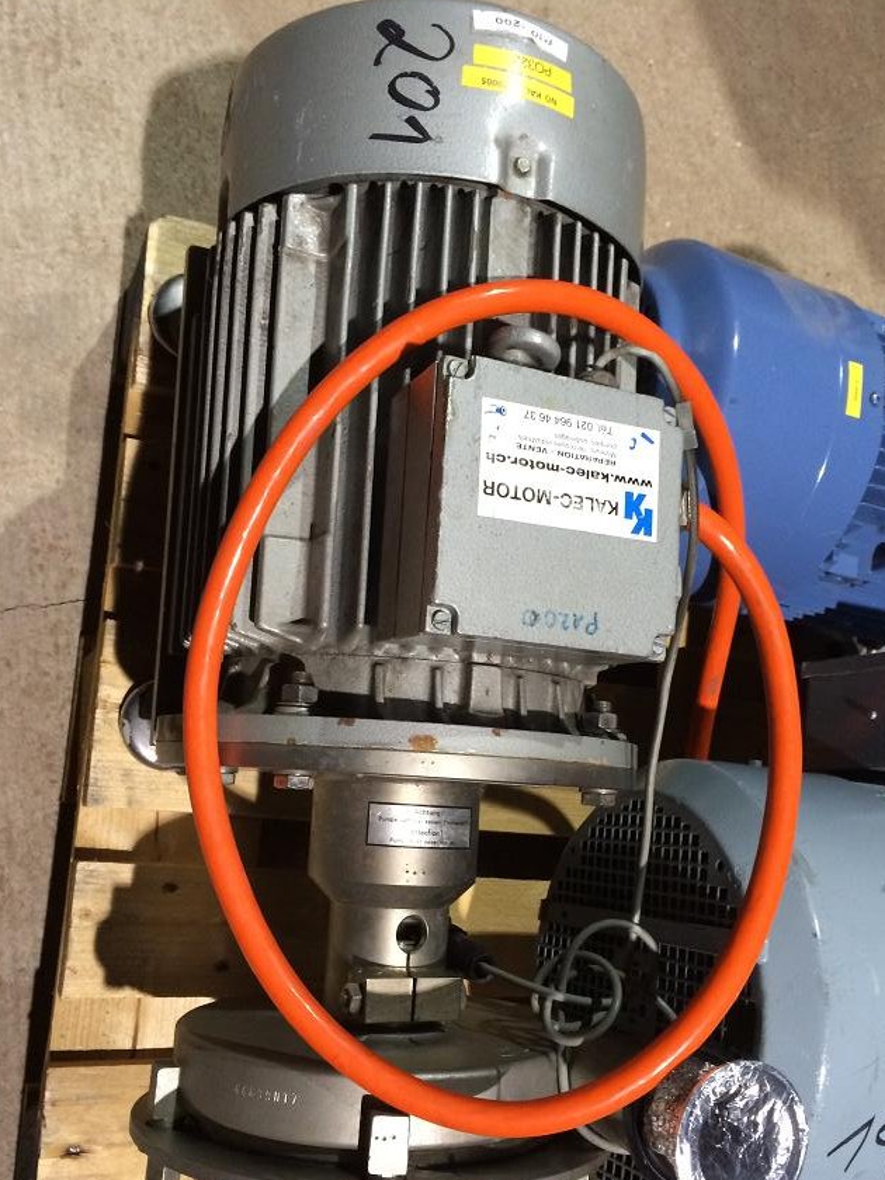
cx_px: 474
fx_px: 1193
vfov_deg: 52.4
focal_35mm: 35
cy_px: 676
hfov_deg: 40.7
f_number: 2.2
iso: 250
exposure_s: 1/33
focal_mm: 4.12
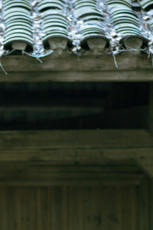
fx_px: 1409
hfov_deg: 6.2
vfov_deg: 9.2
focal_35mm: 221
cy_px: 287
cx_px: 5
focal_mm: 85
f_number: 2
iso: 320
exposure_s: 1/60
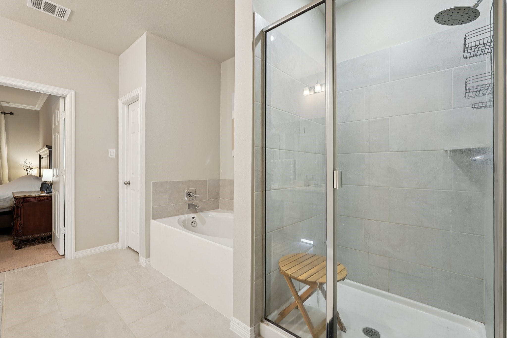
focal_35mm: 16
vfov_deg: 73.7
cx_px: 254
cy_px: 169
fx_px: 225
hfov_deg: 96.7
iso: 400
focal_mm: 16
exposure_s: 1/13
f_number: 8
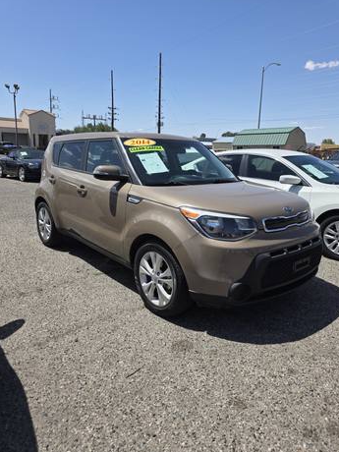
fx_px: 313
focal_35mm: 24
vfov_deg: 71.6
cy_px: 223
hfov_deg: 56.8
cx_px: 175
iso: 80
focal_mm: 6.3
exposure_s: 1/6574
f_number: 1.7
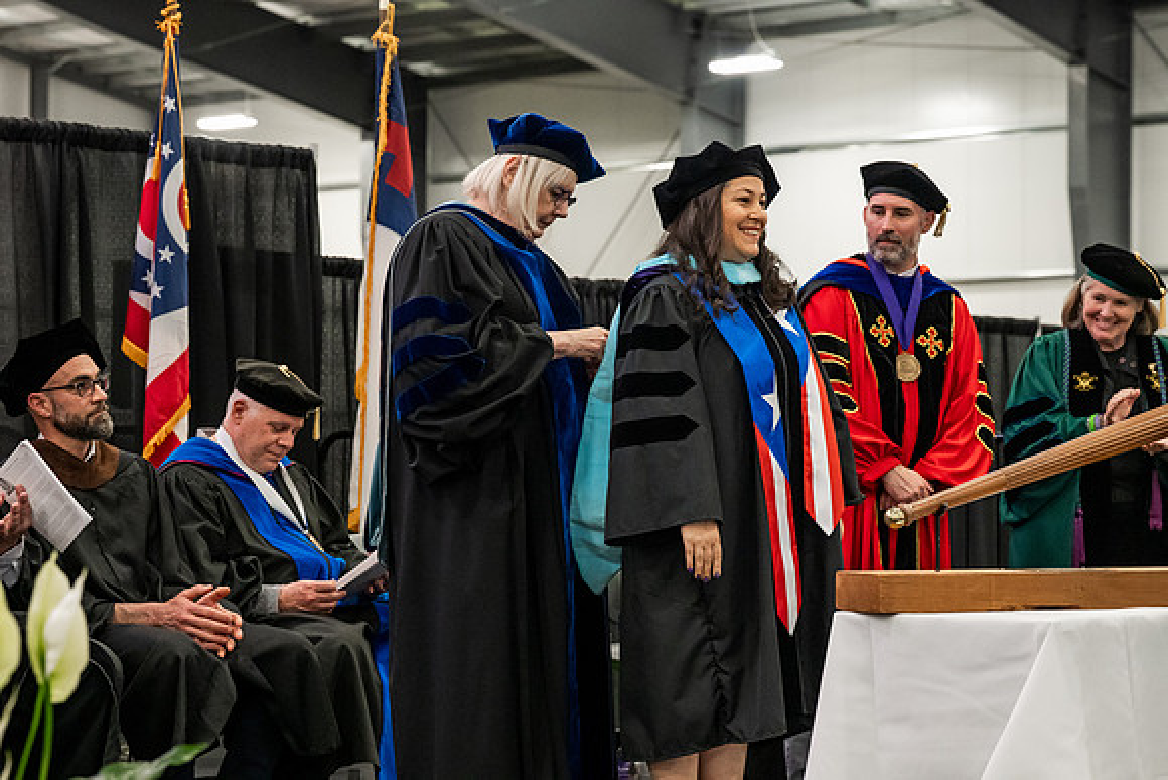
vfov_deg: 16.7
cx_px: 584
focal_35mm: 82
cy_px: 390
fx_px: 2661
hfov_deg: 24.8
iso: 6400
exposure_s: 1/250
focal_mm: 82
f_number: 5
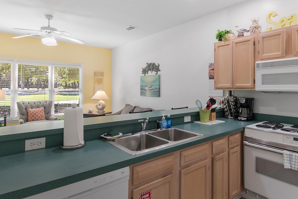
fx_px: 174
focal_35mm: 21
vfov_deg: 59.3
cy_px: 87
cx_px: 170
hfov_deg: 80.7
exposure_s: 1/2
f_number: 4.5
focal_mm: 10
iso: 100
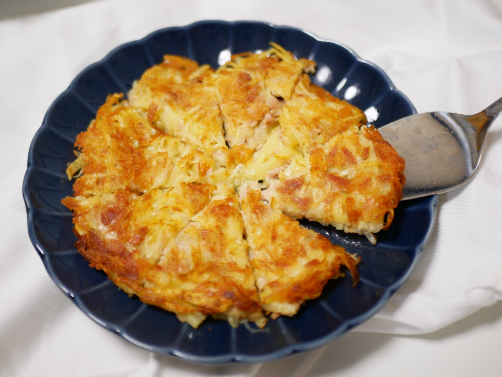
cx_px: 251
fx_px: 725
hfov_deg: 38.2
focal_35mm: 50
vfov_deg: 29.1
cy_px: 188
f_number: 1.7
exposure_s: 1/60
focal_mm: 25
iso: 250
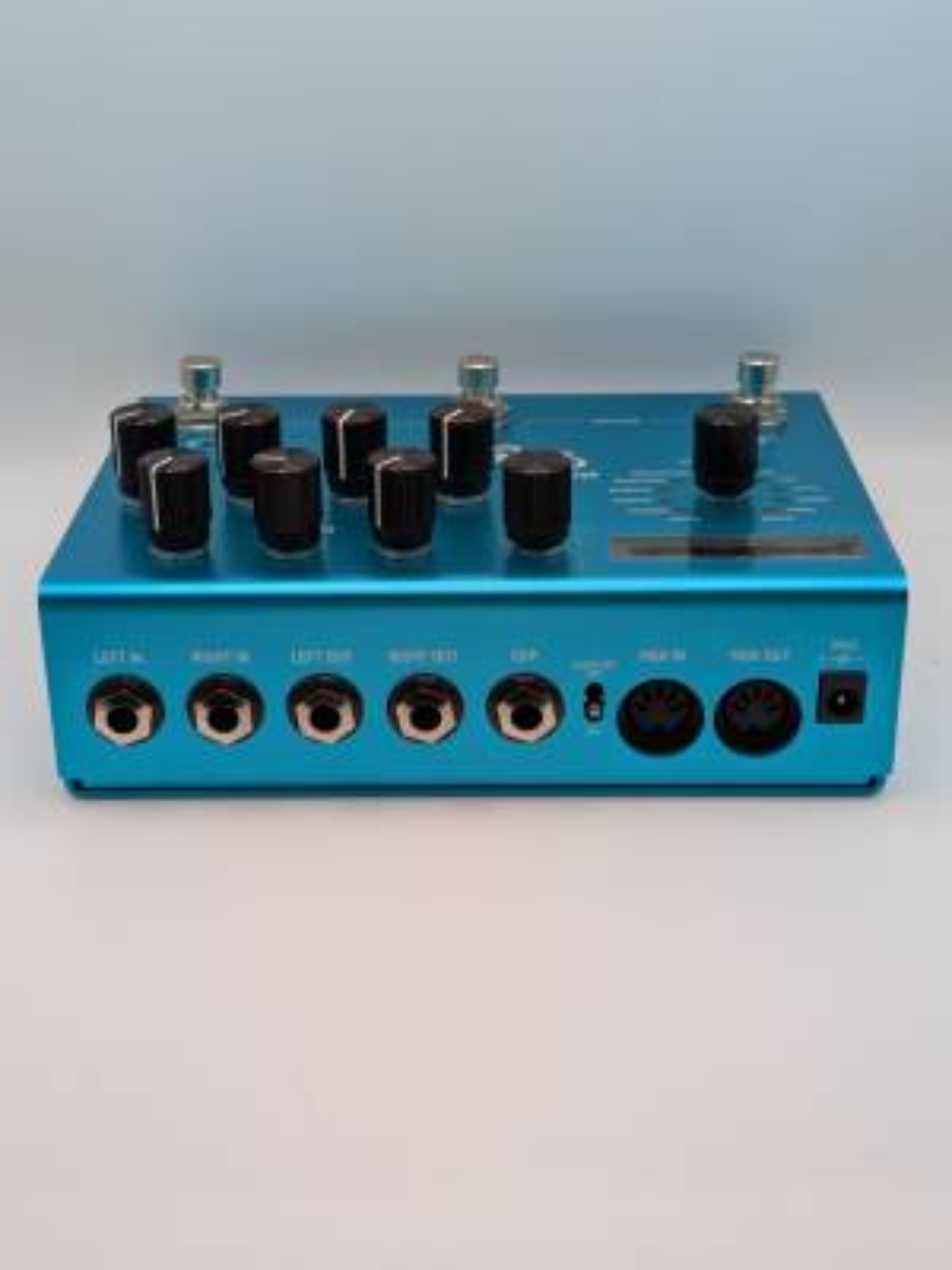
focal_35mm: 51
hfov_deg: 28.6
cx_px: 476
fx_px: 1870
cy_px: 635
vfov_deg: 37.5
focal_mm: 5.43
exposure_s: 1/143
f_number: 1.89
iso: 42
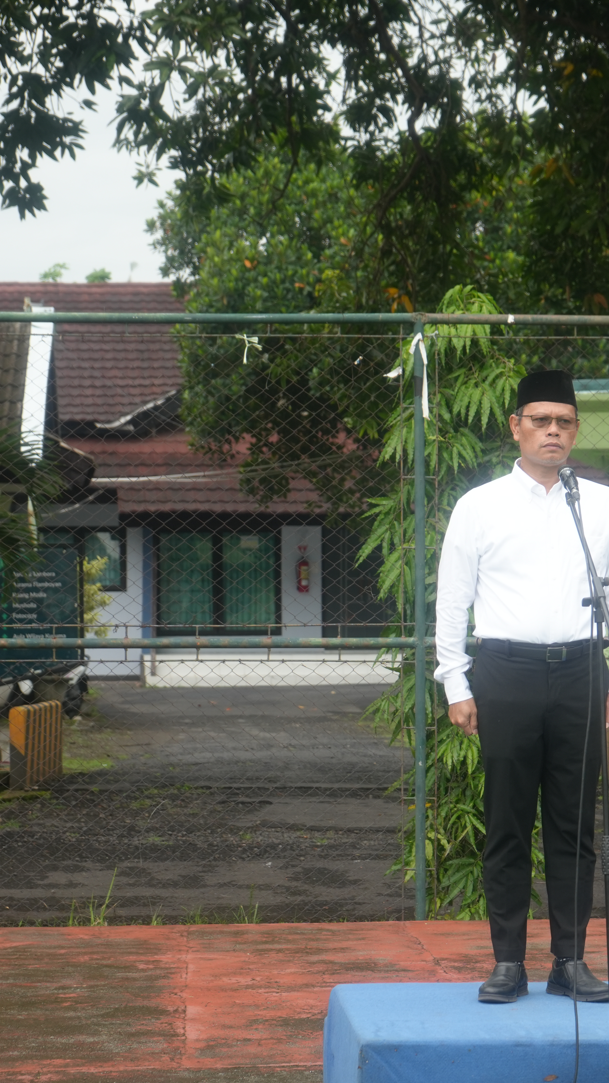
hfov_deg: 10.9
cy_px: 543
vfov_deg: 19.3
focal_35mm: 111
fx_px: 3186
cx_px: 539
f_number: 5.6
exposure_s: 1/160
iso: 320
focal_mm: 70
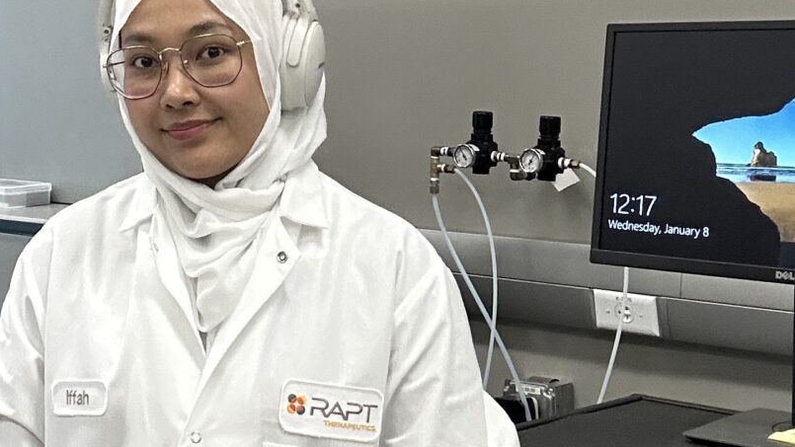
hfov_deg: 26.5
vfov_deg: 15.3
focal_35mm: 78
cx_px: 118
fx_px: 1644
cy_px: 44
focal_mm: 2.69
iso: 160
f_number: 1.9
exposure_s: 1/60
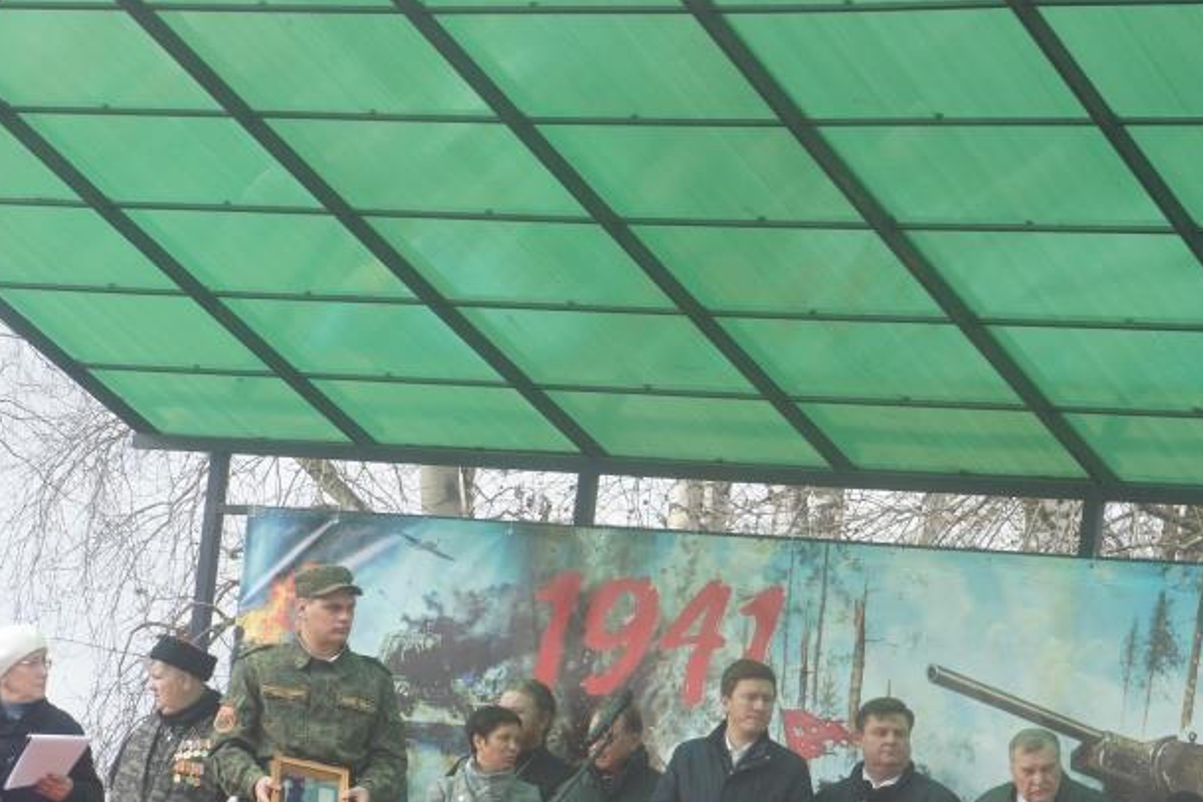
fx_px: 4638
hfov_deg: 14.8
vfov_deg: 9.8
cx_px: 580
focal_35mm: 139
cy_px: 672
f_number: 6.3
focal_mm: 55
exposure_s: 1/160
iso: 200
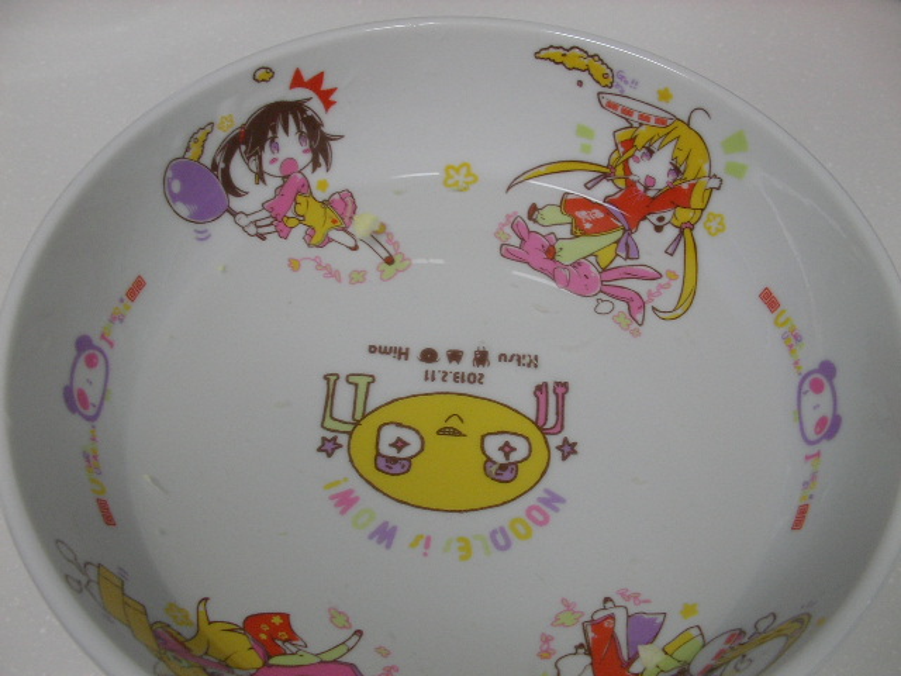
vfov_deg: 37.7
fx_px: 989
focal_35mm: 38
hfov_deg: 49.0
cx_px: 450
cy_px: 338
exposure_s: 1/22.8
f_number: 3.5
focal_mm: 5.8
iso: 100
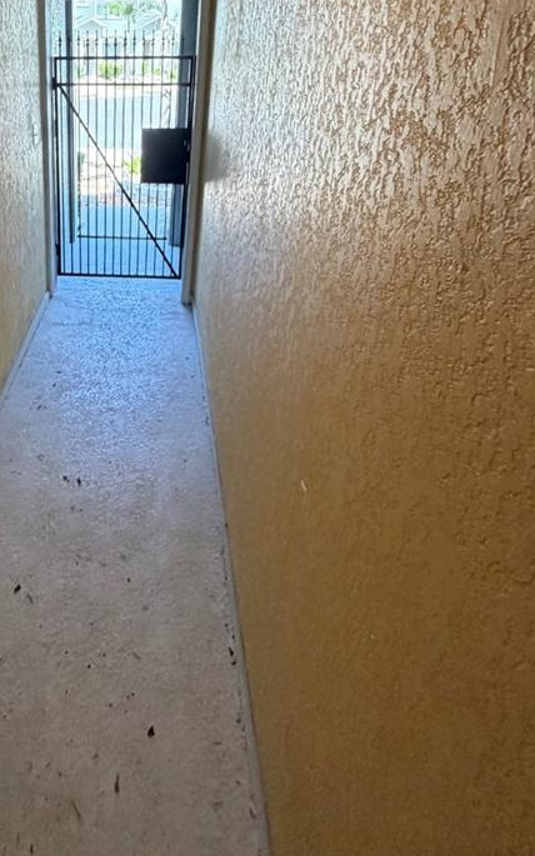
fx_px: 607
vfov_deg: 68.3
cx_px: 84
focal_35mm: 26
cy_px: 279
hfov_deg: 44.5
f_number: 2.2
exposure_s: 1/121
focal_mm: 2.22
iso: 250
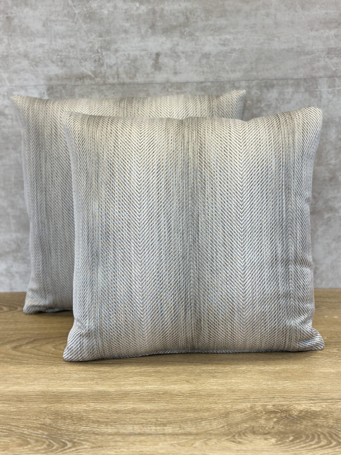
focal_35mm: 48
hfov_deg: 30.3
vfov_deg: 39.7
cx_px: 170
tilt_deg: -16.3
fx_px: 630
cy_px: 228
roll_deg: +1.7
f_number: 1.78
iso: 64
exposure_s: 1/142
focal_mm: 6.86
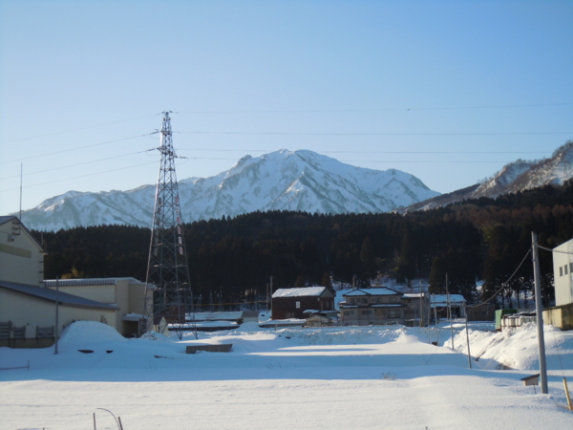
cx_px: 286
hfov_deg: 32.7
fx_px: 977
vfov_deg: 24.8
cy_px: 215
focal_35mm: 59
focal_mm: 10.6
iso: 100
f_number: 4
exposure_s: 1/800
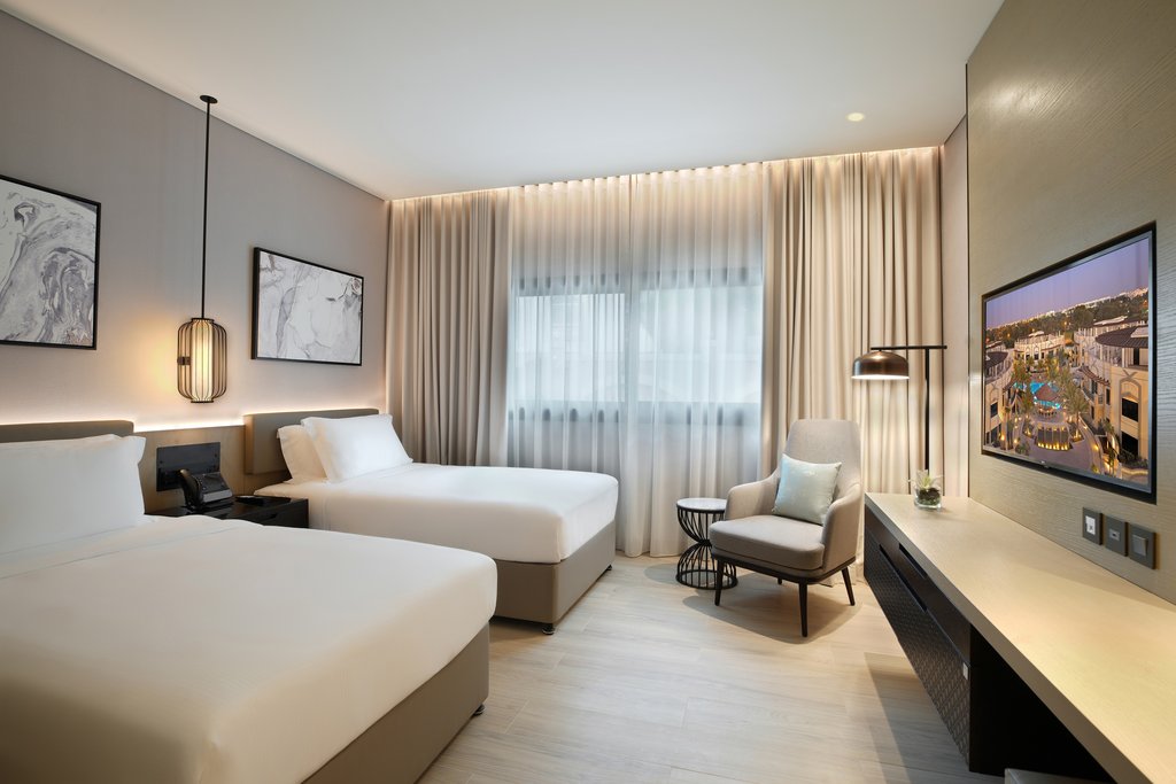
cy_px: 392
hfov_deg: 93.3
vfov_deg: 70.5
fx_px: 555
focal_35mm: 17
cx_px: 588
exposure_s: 2.5
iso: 80
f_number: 9
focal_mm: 17
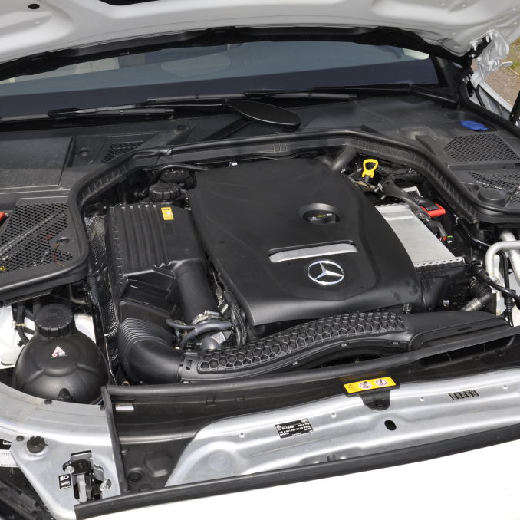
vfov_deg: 34.0
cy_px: 260
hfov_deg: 34.0
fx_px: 850
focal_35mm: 50
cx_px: 259
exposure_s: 1/200
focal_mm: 26
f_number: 13
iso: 200
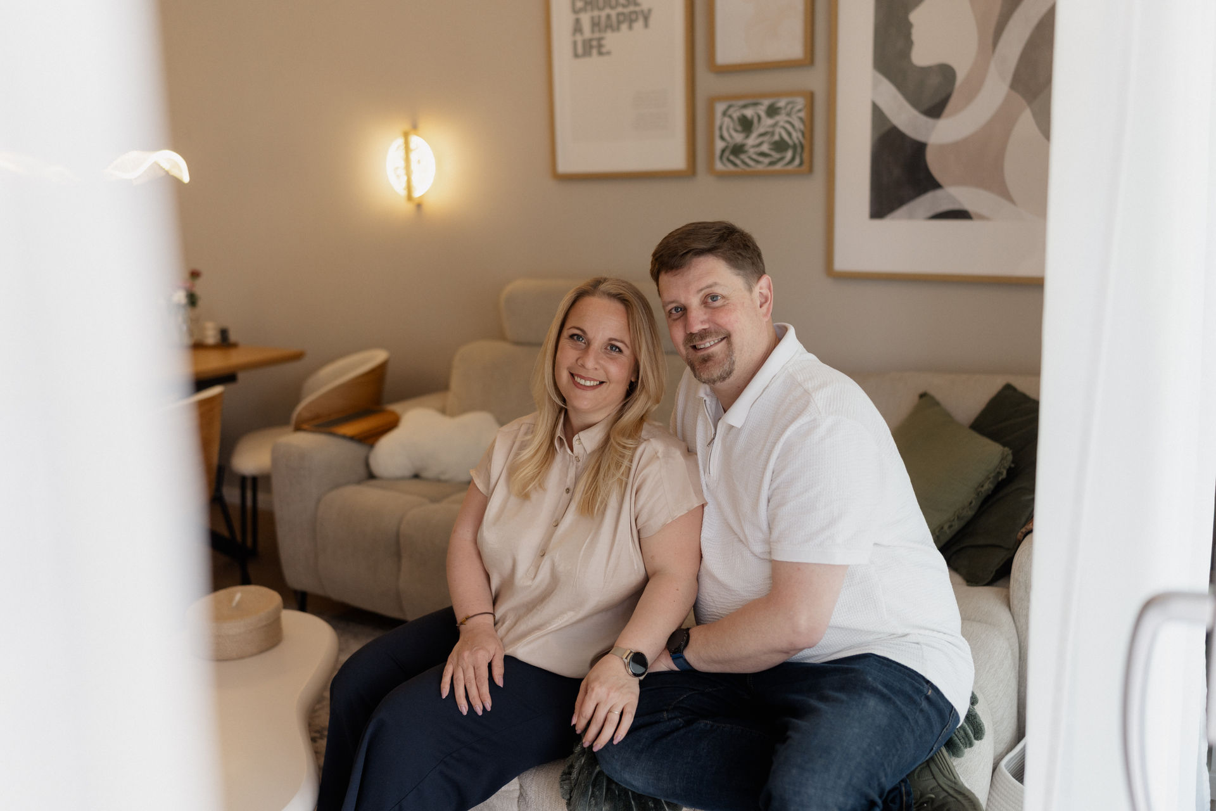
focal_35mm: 36
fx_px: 1204
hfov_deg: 53.6
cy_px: 406
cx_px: 608
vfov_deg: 37.2
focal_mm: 35
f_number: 1.6
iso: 320
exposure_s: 1/500
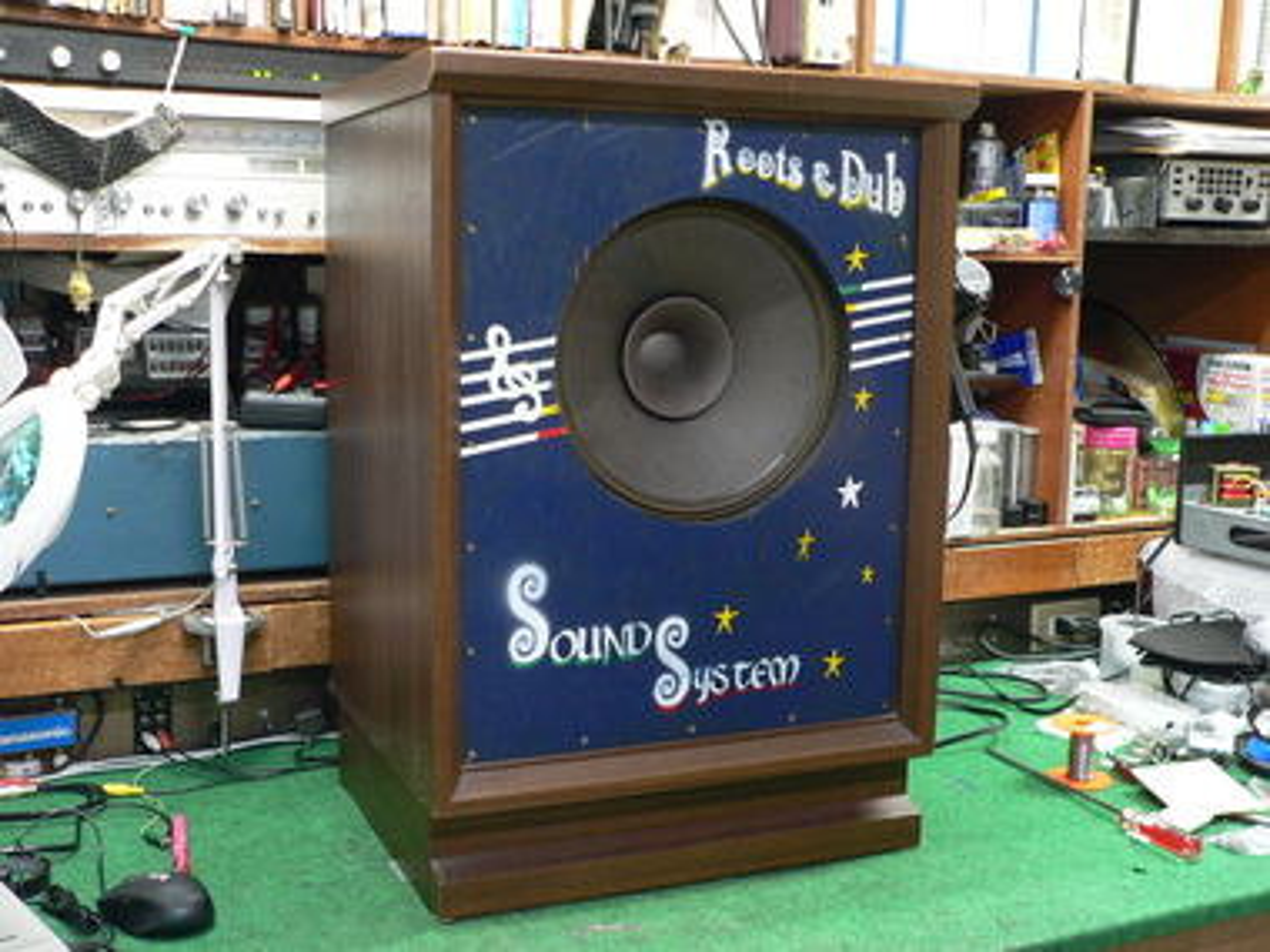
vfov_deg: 34.3
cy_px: 476
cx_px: 635
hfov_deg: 44.8
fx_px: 1541
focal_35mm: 42
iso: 200
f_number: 2.8
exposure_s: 1/8
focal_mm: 7
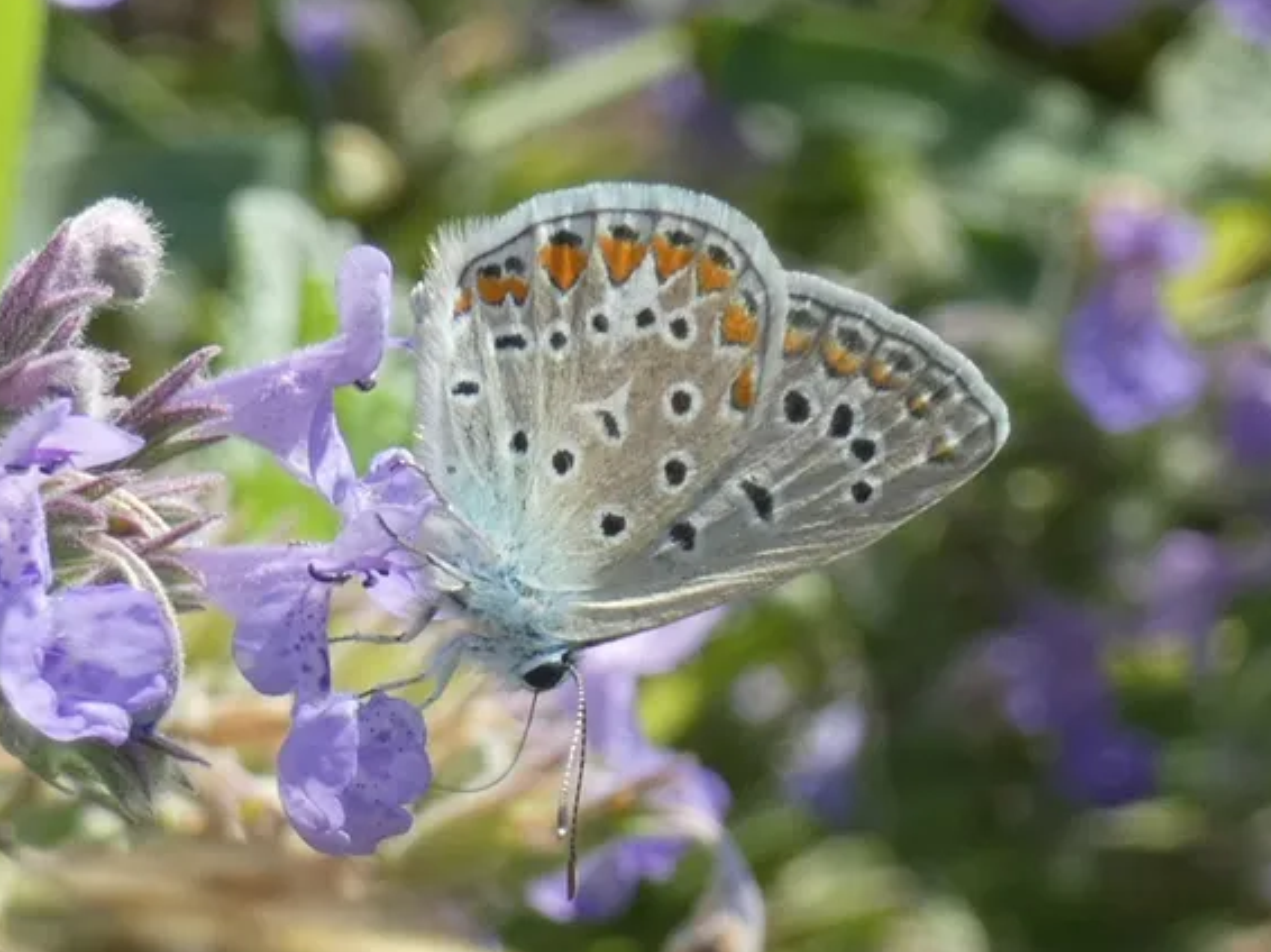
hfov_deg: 7.6
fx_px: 9506
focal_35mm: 259
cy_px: 503
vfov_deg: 5.7
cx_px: 640
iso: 80
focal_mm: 41.1
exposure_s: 1/200
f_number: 5.5
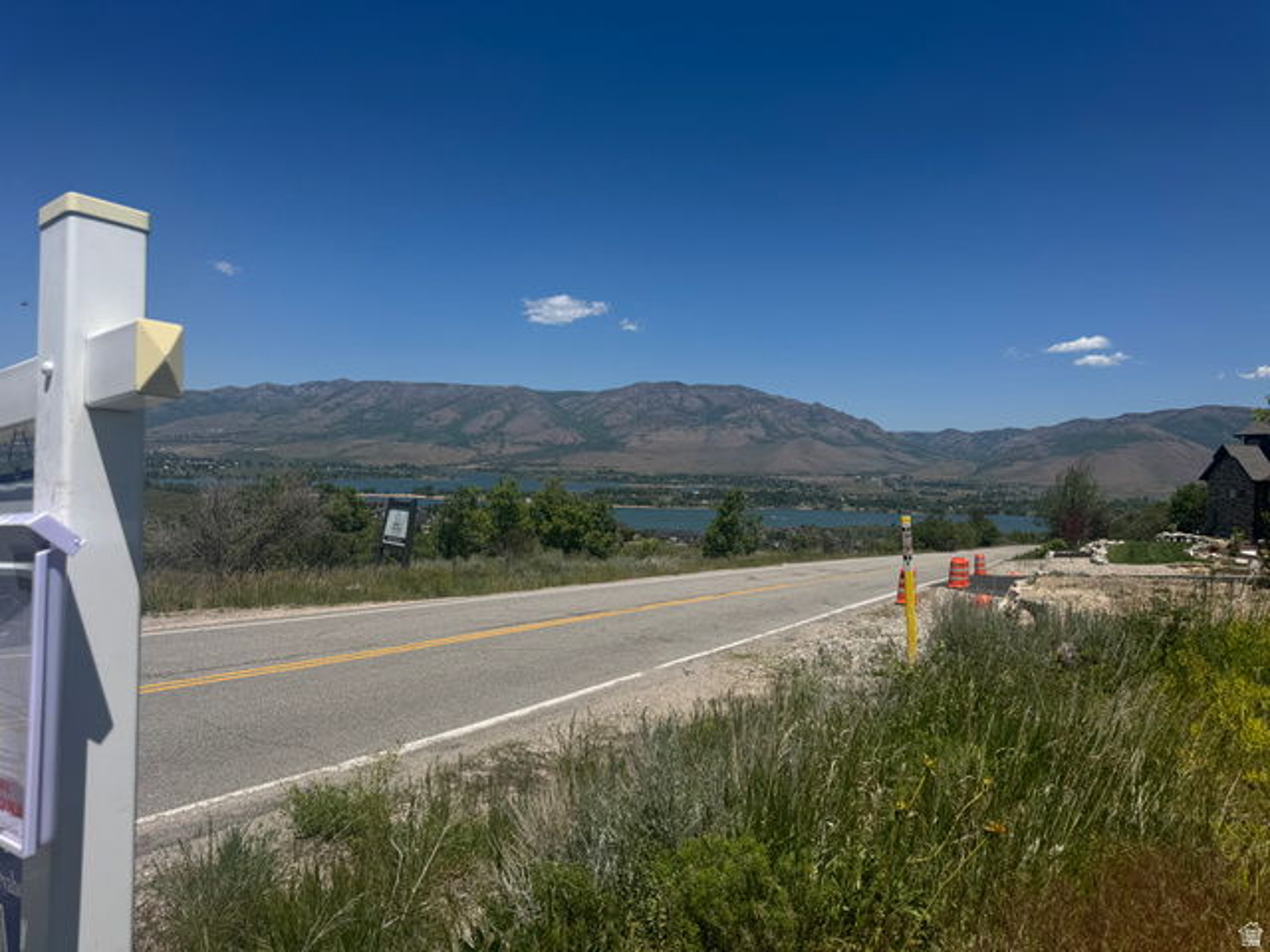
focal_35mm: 24
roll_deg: -1.4
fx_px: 881
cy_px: 476
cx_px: 635
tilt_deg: -1.0
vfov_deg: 56.8
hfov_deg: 71.6
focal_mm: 6.76
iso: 80
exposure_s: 1/7092
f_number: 1.78
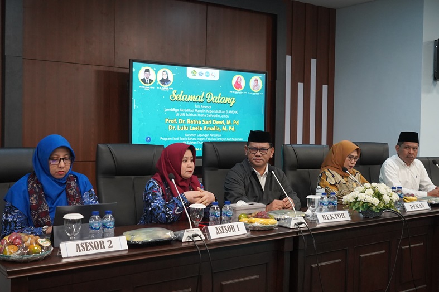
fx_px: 512
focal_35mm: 42
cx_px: 220
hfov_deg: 46.4
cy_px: 146
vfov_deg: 31.9
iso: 3200
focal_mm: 28
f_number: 4
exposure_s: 1/160
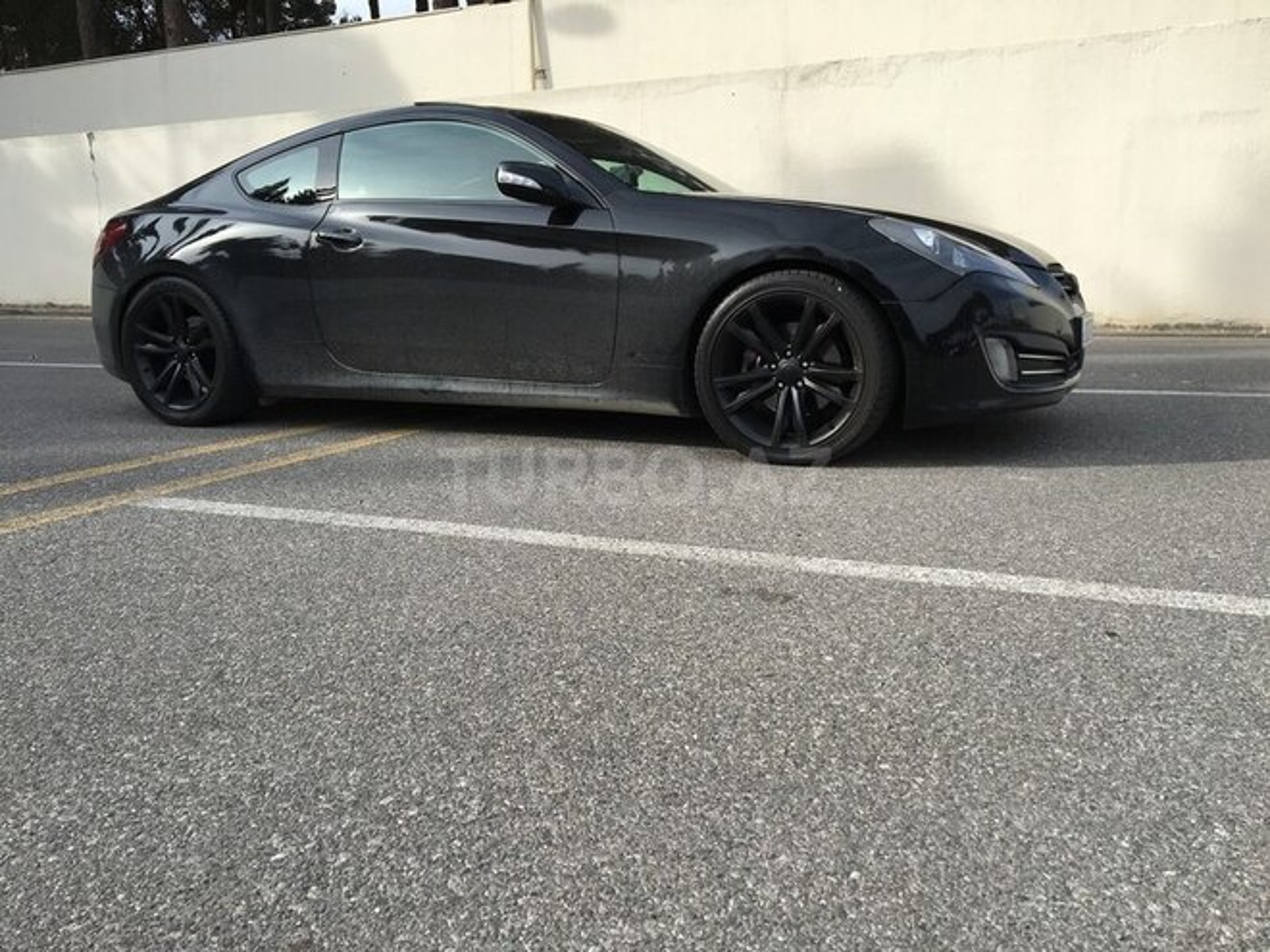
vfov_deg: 48.2
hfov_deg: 61.7
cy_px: 476
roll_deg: +1.4
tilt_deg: -9.1
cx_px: 635
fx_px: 1064
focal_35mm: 29
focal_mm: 4.15
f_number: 2.2
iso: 25
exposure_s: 1/1099
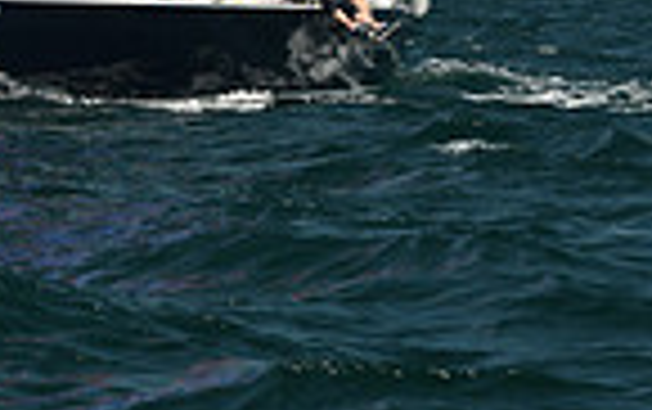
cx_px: -25
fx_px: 9037
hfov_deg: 4.1
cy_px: -802
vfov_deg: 2.6
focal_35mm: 508
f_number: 8
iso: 320
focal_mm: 125
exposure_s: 1/640
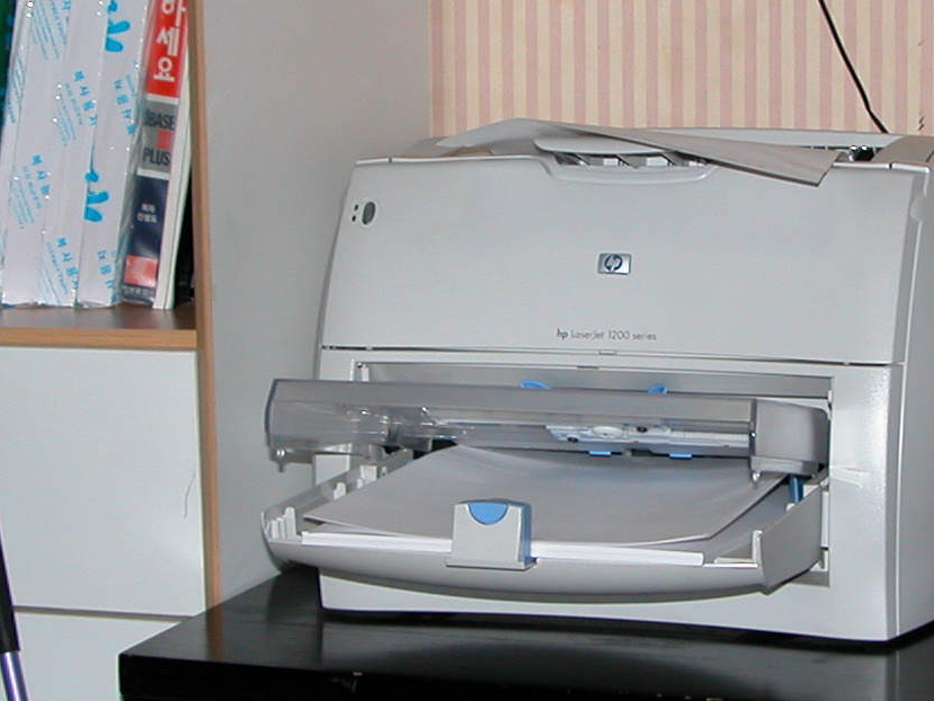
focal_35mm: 105
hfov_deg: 18.7
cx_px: 621
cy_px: 316
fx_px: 2833
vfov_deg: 14.1
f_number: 2.8
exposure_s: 1/60
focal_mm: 8.9
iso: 100
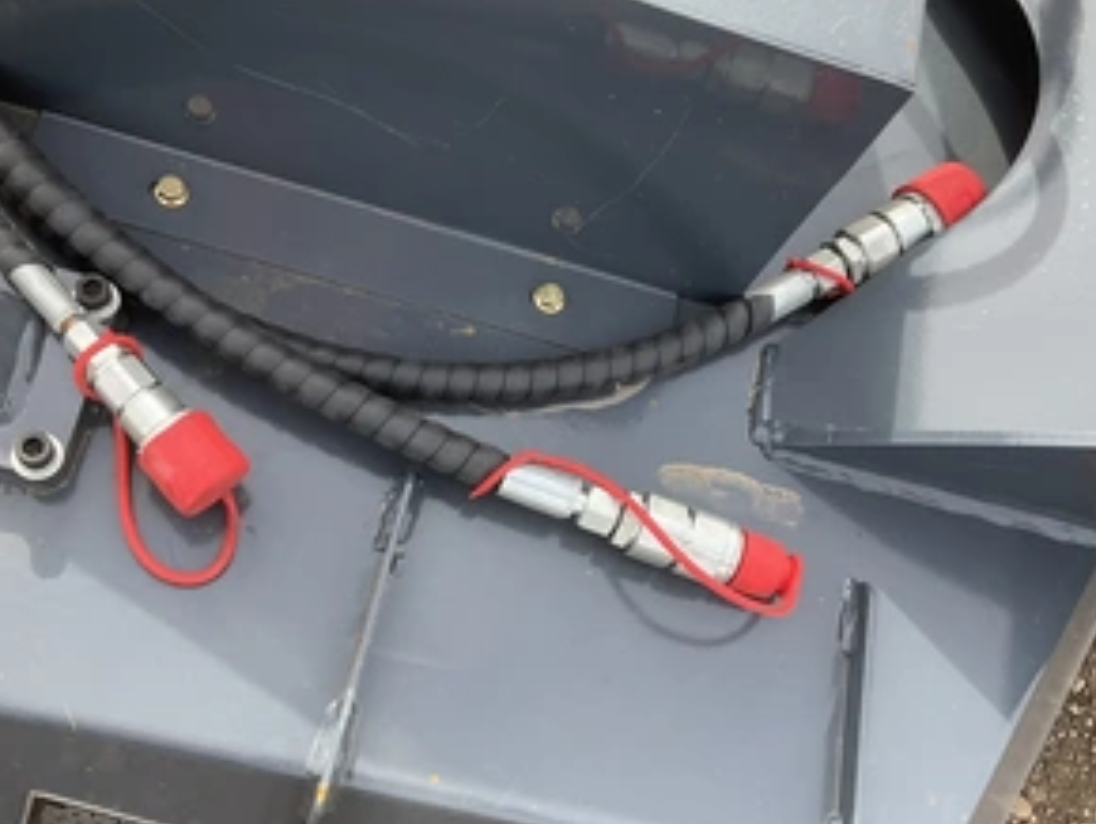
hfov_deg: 46.7
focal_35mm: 40
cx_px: 590
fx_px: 1268
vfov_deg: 36.0
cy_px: 404
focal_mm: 3
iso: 25
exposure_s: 1/454
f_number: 1.8
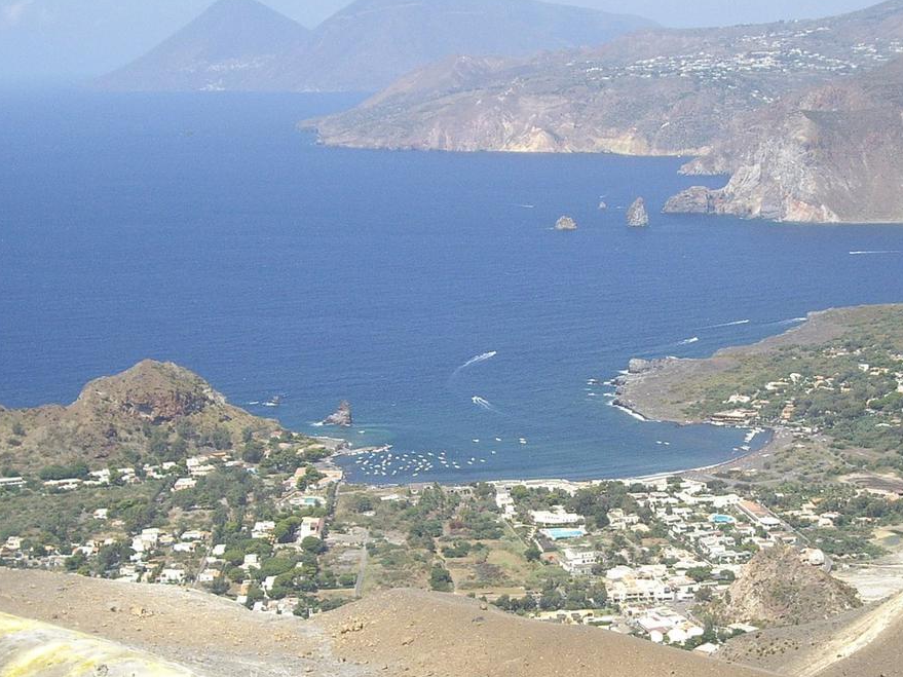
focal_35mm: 83
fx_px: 2165
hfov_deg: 23.4
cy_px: 531
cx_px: 636
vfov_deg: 17.6
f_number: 8
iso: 100
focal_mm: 7.9
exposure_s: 1/200
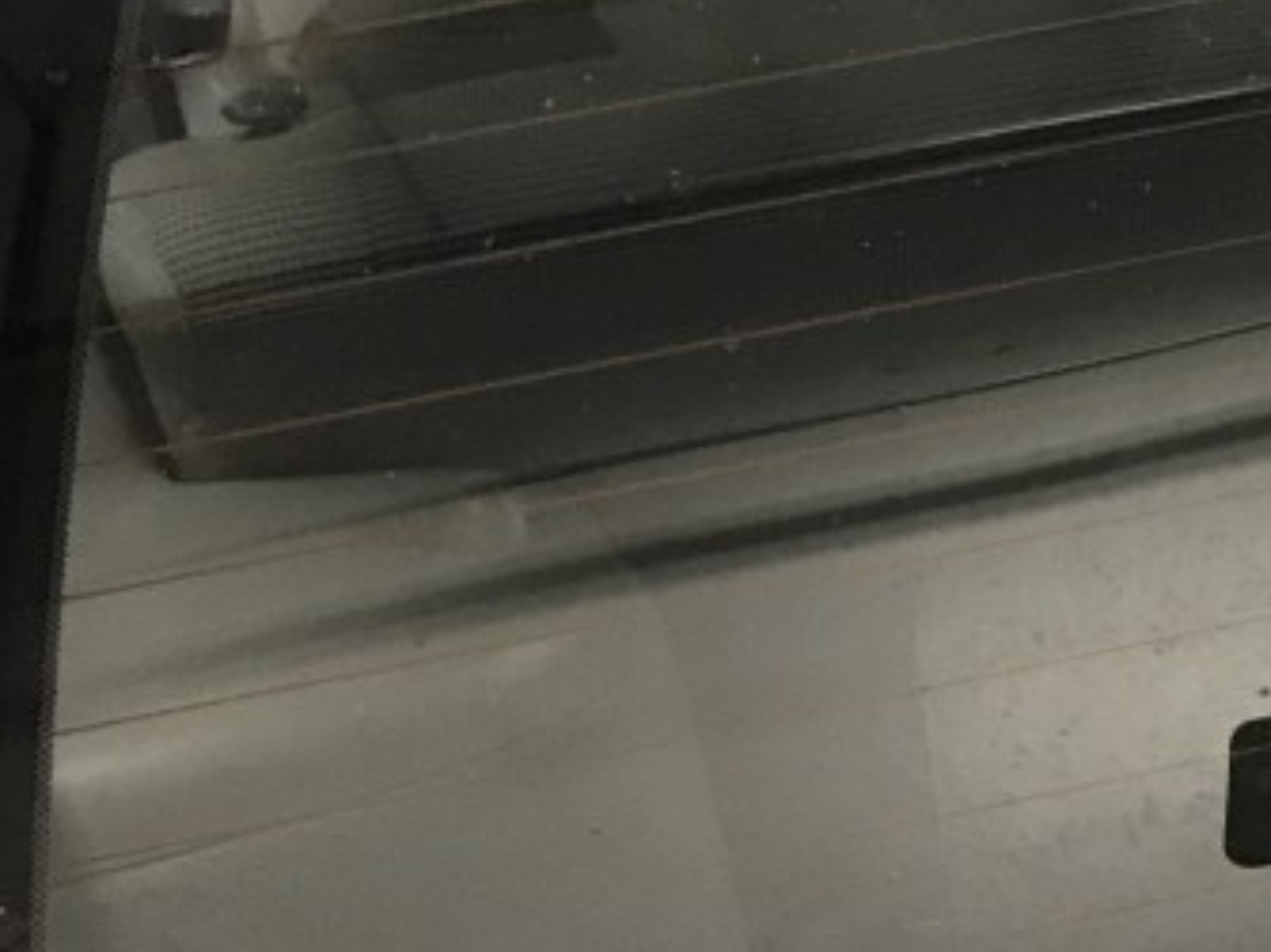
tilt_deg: -24.3
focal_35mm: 107
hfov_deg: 15.5
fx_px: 3927
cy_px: 353
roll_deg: +3.3
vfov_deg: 13.8
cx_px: 2367
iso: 80
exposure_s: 1/15
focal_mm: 3.99
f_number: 1.8
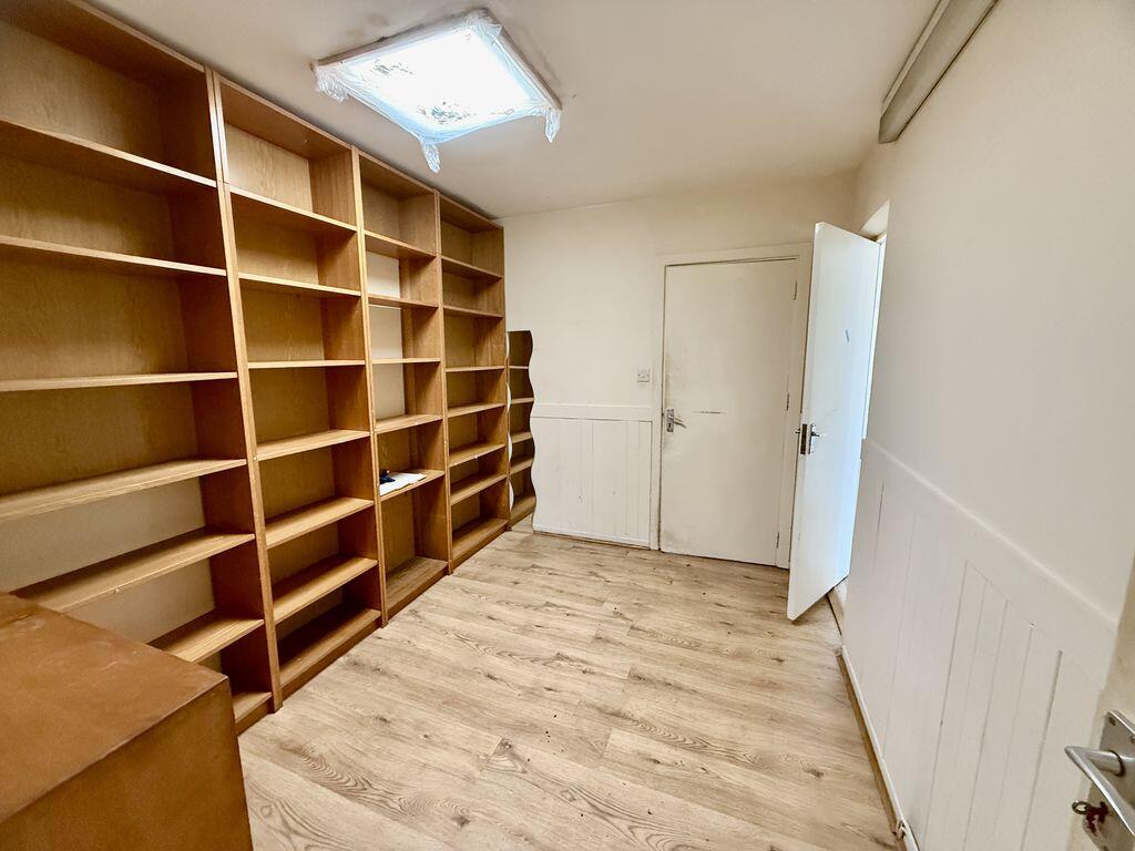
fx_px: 459
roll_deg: +0.9
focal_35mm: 14
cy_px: 426
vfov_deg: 85.7
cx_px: 568
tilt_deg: -9.3
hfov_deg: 102.1
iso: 640
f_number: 2.2
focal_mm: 2.22
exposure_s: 1/60
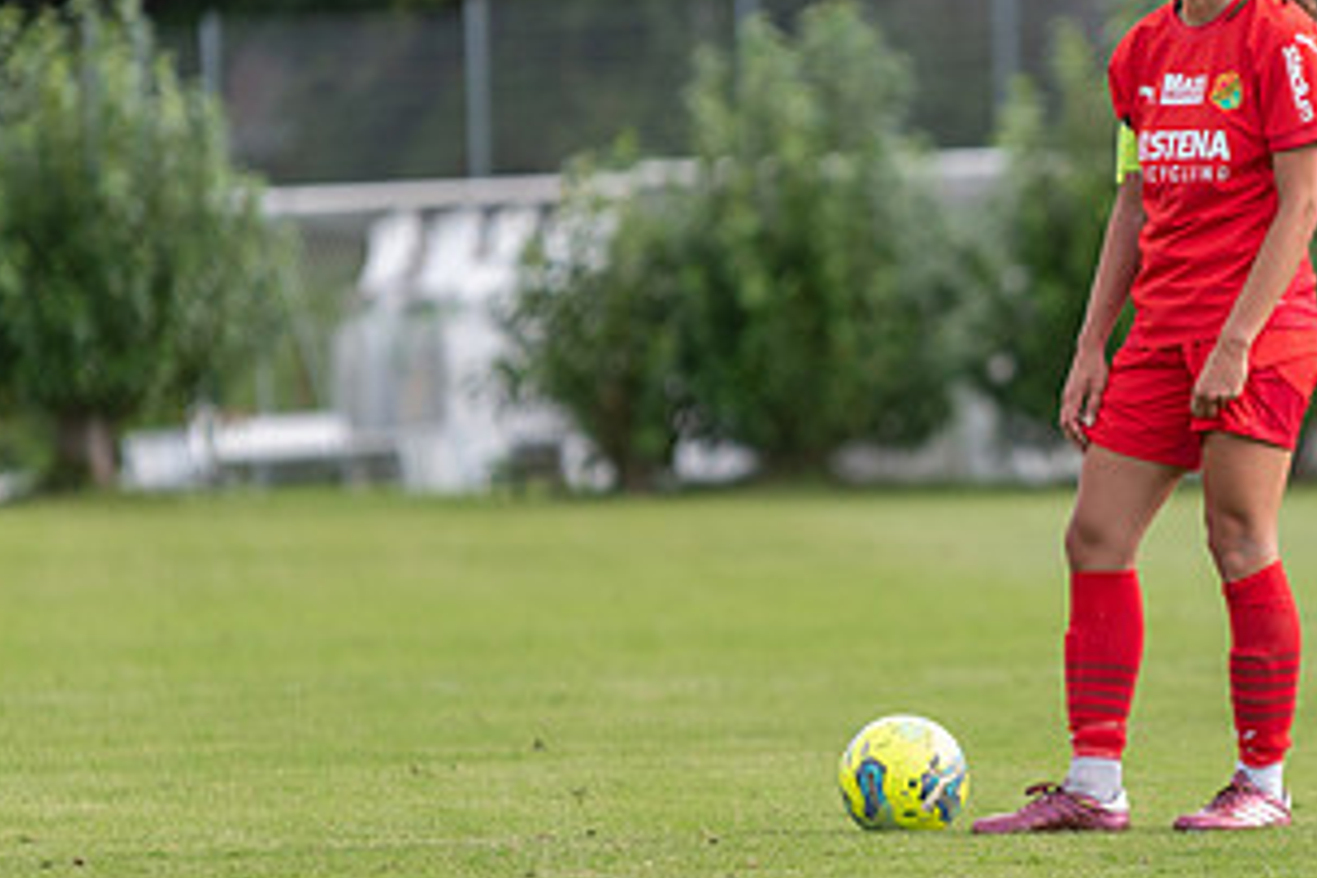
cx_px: 1195
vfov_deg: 2.2
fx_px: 22424
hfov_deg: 3.4
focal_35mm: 613
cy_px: 411
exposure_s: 1/1250
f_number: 3.2
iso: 450
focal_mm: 200
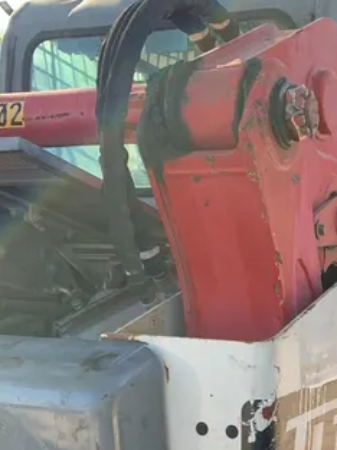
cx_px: 318
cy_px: 475
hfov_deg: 23.3
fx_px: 792
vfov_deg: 29.1
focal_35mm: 61
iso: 25
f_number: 1.8
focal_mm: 4.25
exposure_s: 1/255
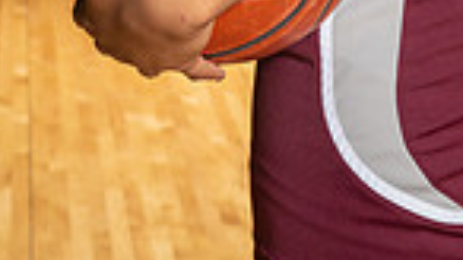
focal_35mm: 136
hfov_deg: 15.8
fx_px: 1669
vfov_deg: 8.0
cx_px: 301
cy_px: -431
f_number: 5.6
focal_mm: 42
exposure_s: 1/250
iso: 640
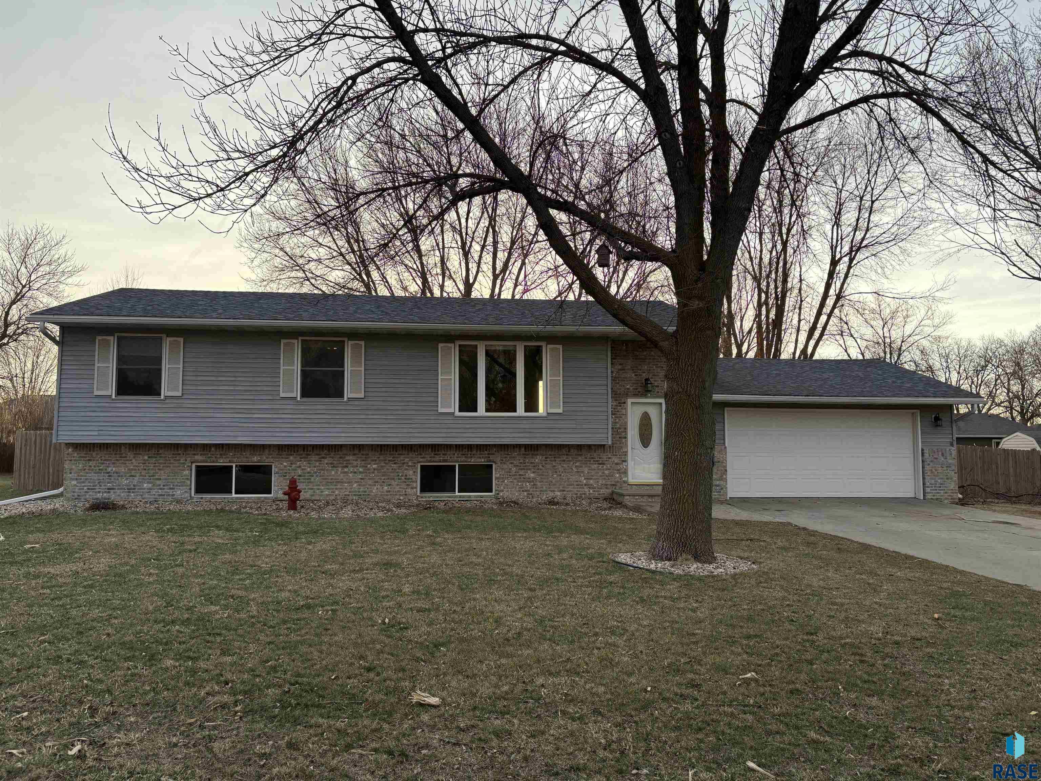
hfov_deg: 67.3
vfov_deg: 53.1
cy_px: 390
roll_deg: +2.1
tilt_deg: +6.6
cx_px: 520
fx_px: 782
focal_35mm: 26
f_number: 1.6
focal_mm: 5.96
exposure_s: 1/708
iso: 50
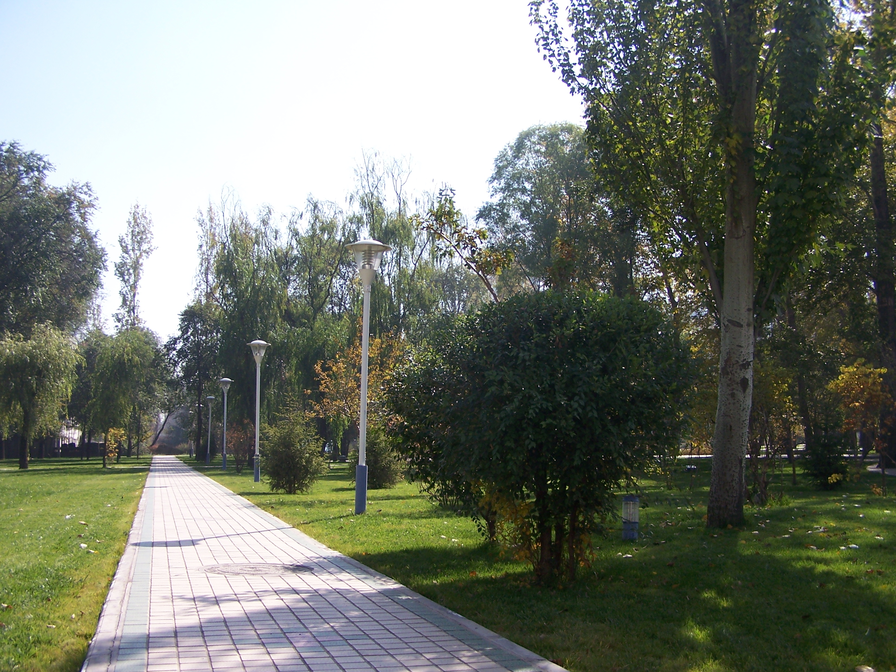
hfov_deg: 49.0
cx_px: 448
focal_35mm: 38
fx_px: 984
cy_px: 336
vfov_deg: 37.7
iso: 80
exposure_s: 1/800
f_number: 2.8
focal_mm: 6.3
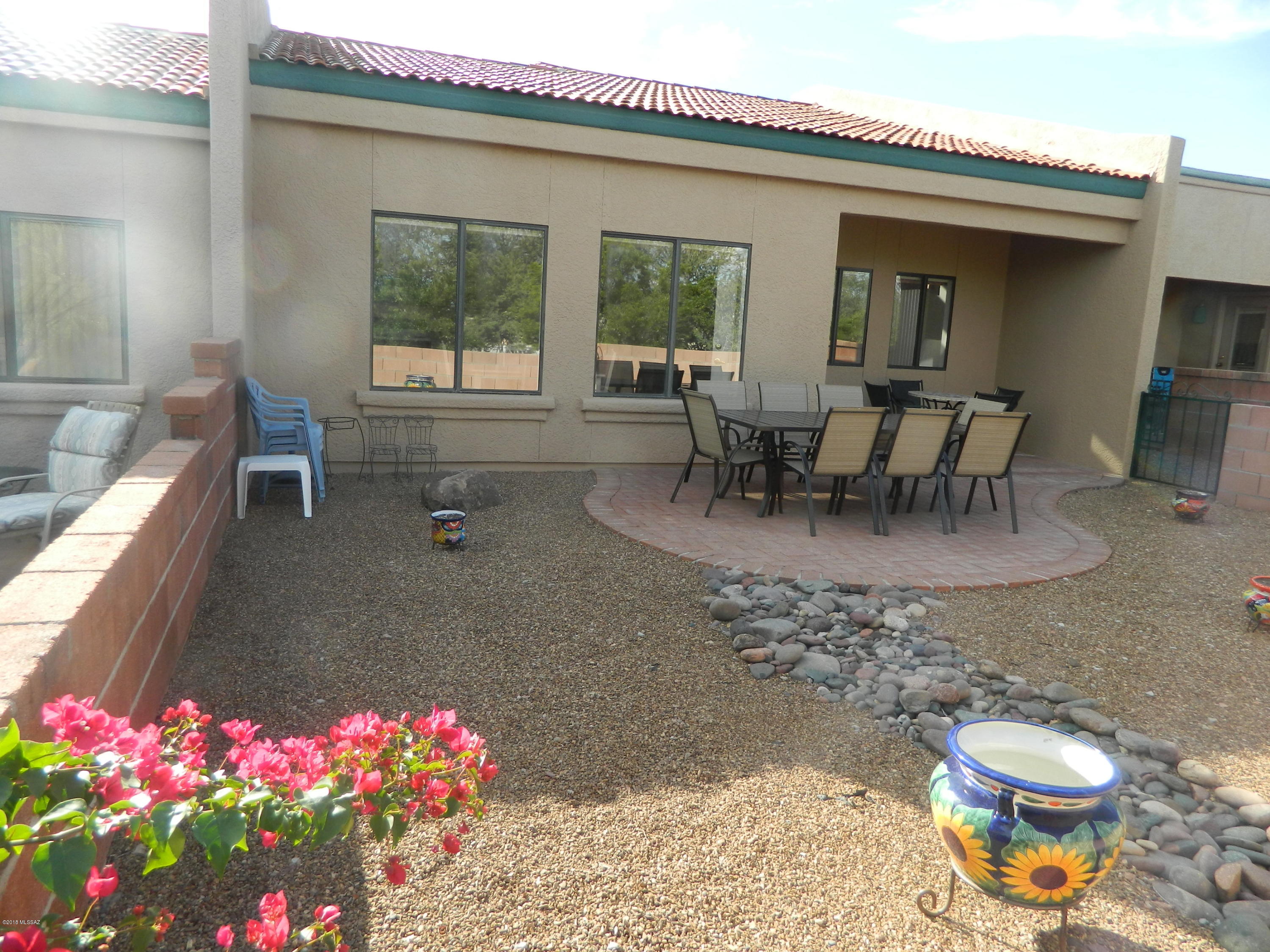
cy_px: 476
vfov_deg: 54.9
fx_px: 917
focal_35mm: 25
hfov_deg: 69.4
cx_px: 635
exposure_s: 1/320
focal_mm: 4.5
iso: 80
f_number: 3.1
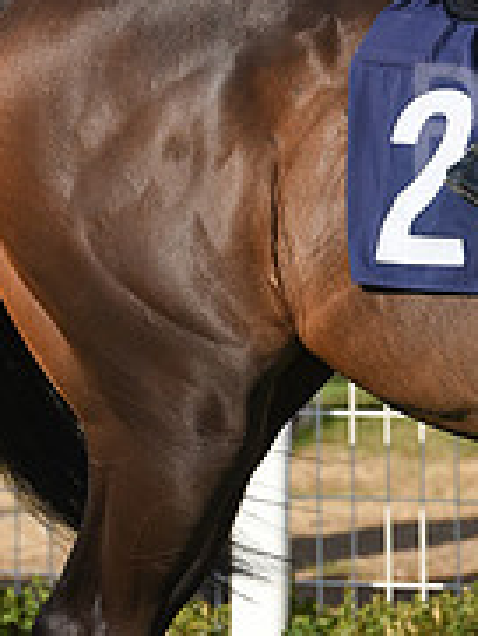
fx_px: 8220
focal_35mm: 447
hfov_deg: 3.3
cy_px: -40
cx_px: 868
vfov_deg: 4.4
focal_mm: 145
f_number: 5.6
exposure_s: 1/3200
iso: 500
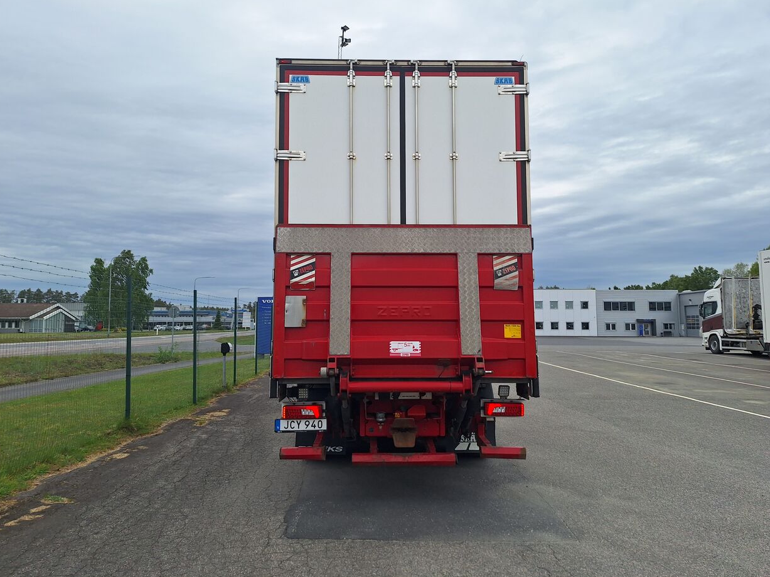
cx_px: 372
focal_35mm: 24
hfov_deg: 71.6
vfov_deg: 56.8
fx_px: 534
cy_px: 278
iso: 40
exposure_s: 1/1672
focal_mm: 5.54
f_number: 1.8
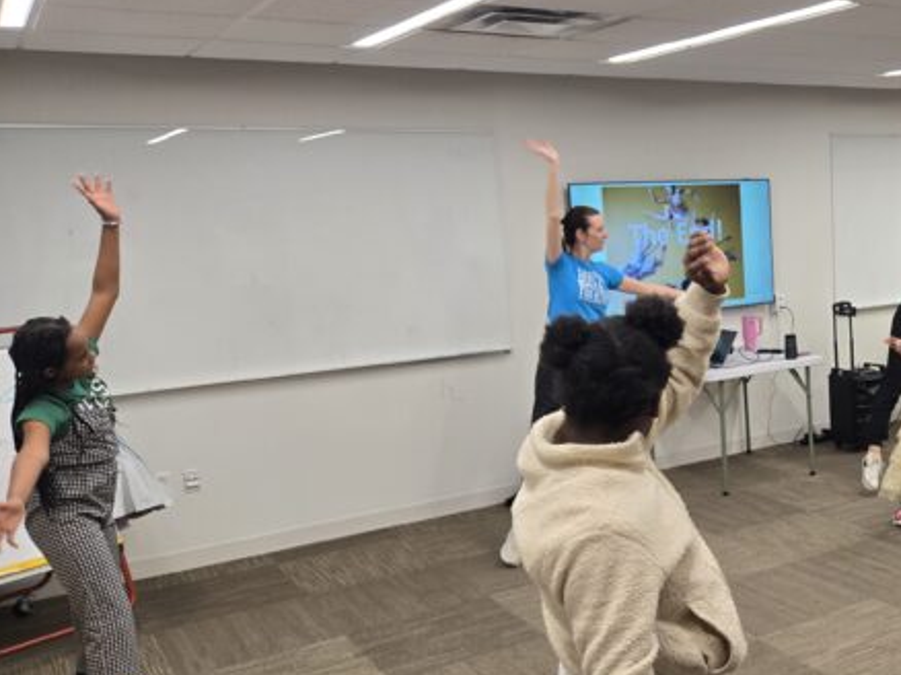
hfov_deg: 42.5
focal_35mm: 41
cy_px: 380
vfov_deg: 35.1
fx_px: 1067
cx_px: 786
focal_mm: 5.4
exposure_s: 1/120
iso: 100
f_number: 1.8
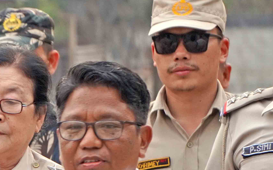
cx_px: -193
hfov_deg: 2.7
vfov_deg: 1.7
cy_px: 165
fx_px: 5676
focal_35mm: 763
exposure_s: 1/250
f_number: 5.6
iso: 500
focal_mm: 141
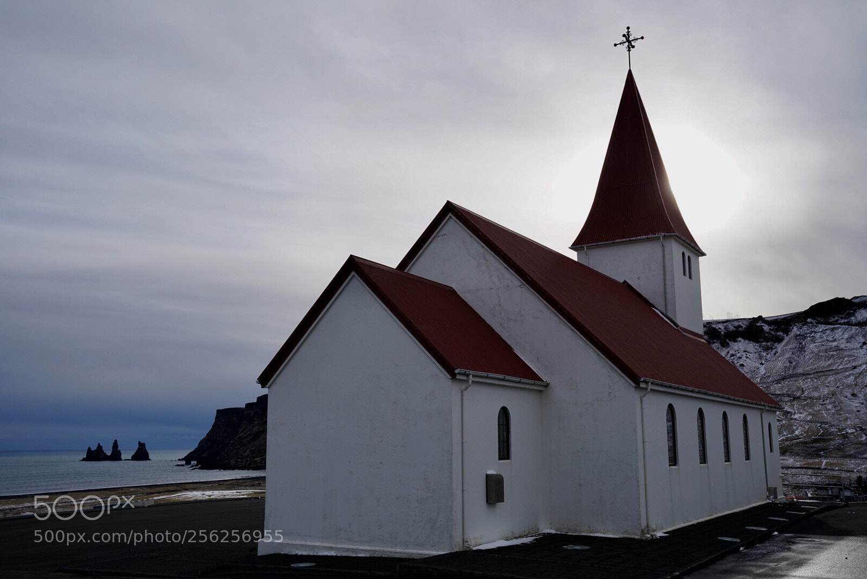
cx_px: 434
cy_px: 290
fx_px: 819
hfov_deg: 55.8
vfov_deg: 38.9
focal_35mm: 34
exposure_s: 1/320
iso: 100
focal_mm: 34
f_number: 8
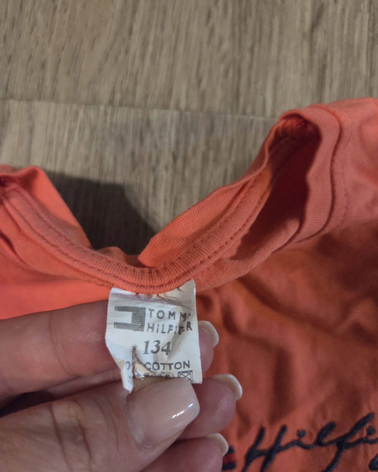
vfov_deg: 68.0
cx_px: 195
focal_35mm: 25
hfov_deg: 56.8
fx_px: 350
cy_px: 252
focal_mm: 5.4
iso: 1250
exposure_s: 1/100
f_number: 1.8
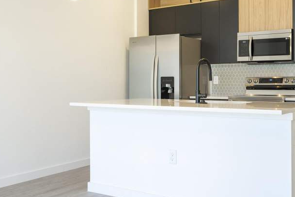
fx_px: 377
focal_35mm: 46
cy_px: 75
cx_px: 186
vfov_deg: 29.1
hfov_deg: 42.4
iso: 500
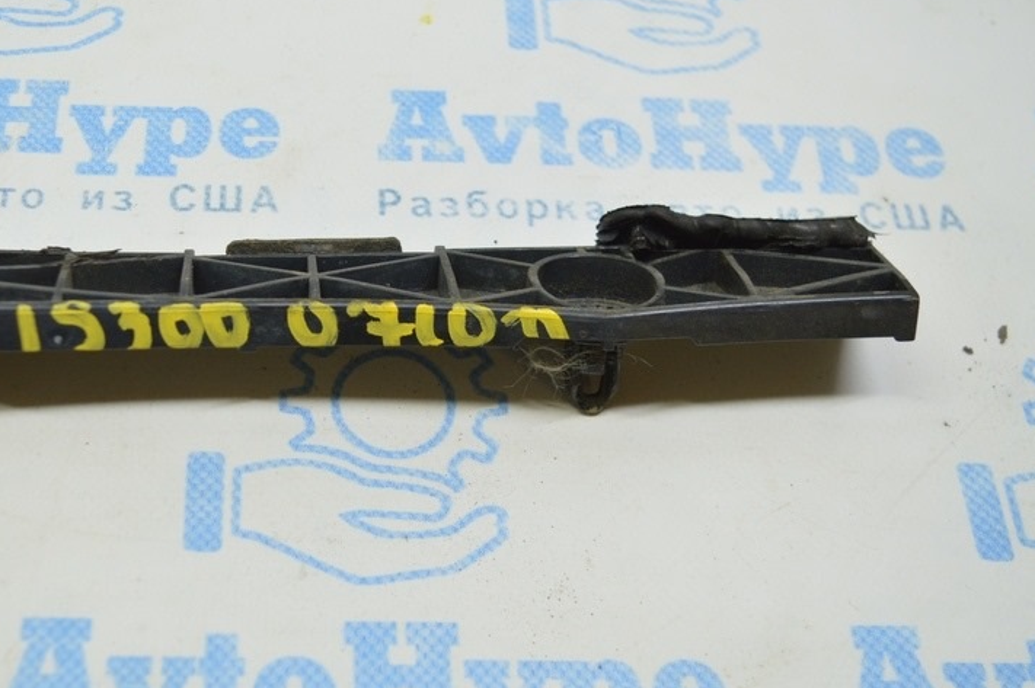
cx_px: 301
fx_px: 1428
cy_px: 322
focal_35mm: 50
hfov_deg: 39.1
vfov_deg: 27.1
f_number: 3.8
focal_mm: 23
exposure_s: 1/60
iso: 400
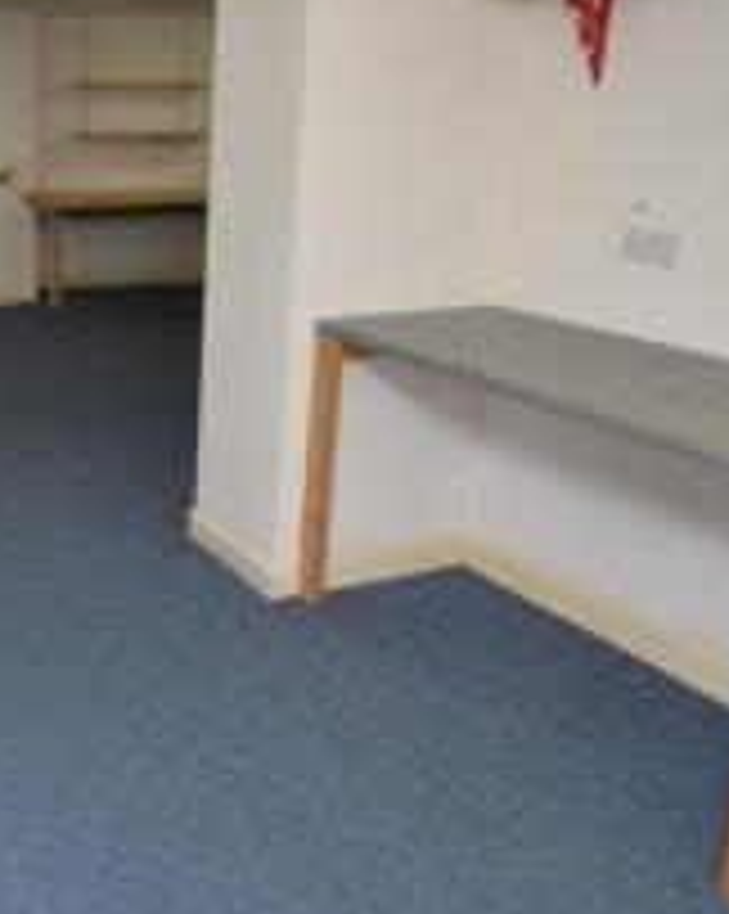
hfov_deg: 36.6
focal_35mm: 33
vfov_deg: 53.1
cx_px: -99
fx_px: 891
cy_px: 299
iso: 100
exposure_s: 1/60
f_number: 4
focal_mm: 10
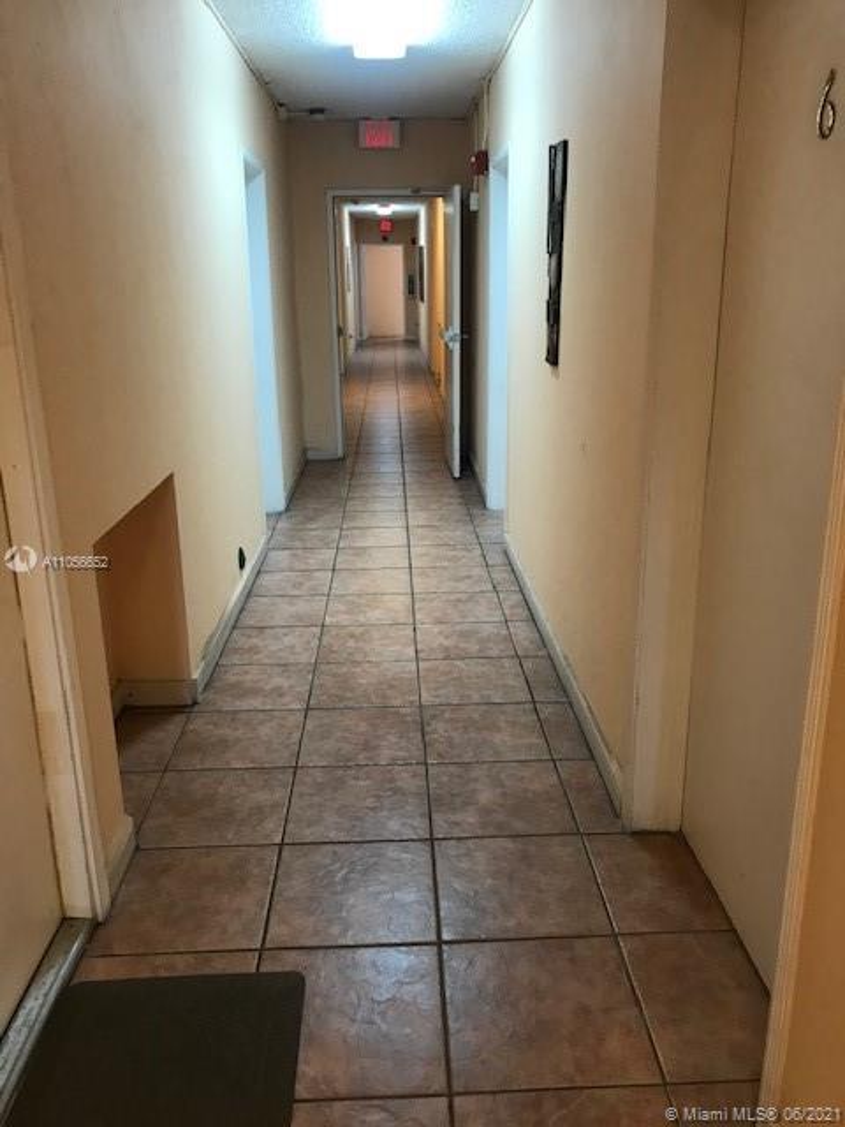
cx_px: 422
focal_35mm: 28
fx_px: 911
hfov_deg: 49.7
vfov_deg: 63.4
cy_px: 564
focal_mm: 3.99
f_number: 1.8
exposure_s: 1/30
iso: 40
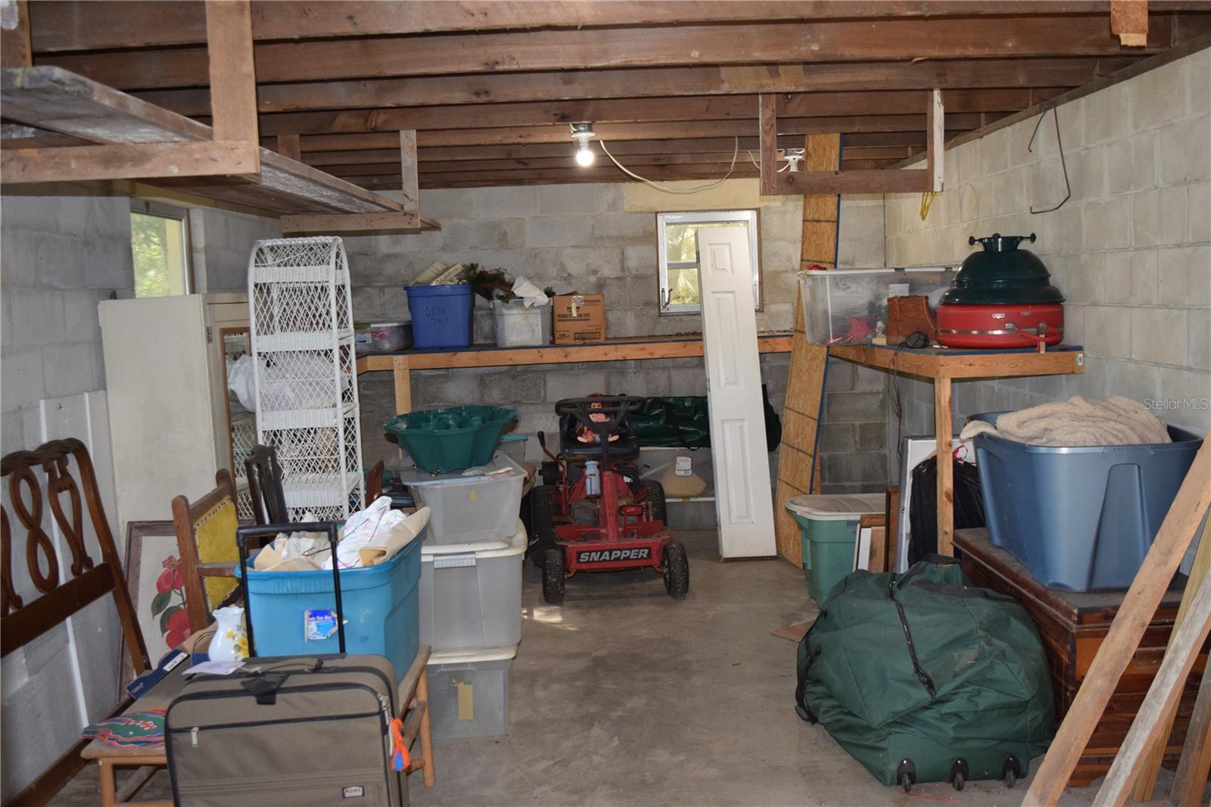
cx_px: 606
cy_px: 404
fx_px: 1160
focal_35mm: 34
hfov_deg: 55.1
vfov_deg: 38.3
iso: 800
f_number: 4.5
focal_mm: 23
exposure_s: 1/80
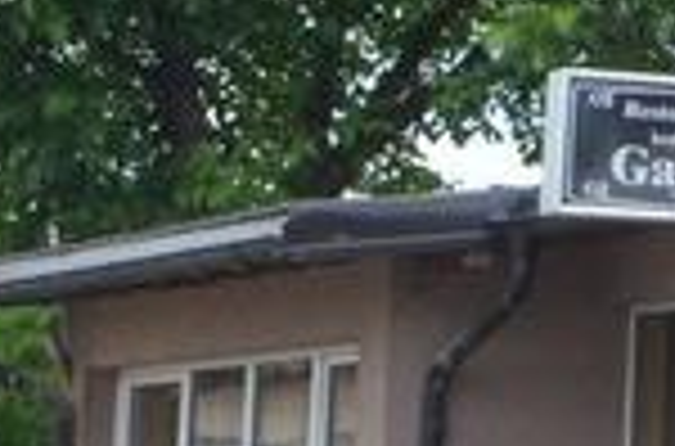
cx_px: 2484
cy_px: -43
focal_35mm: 264
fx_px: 4934
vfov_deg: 5.2
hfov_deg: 6.6
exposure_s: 1/1000
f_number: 9
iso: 640
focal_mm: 22
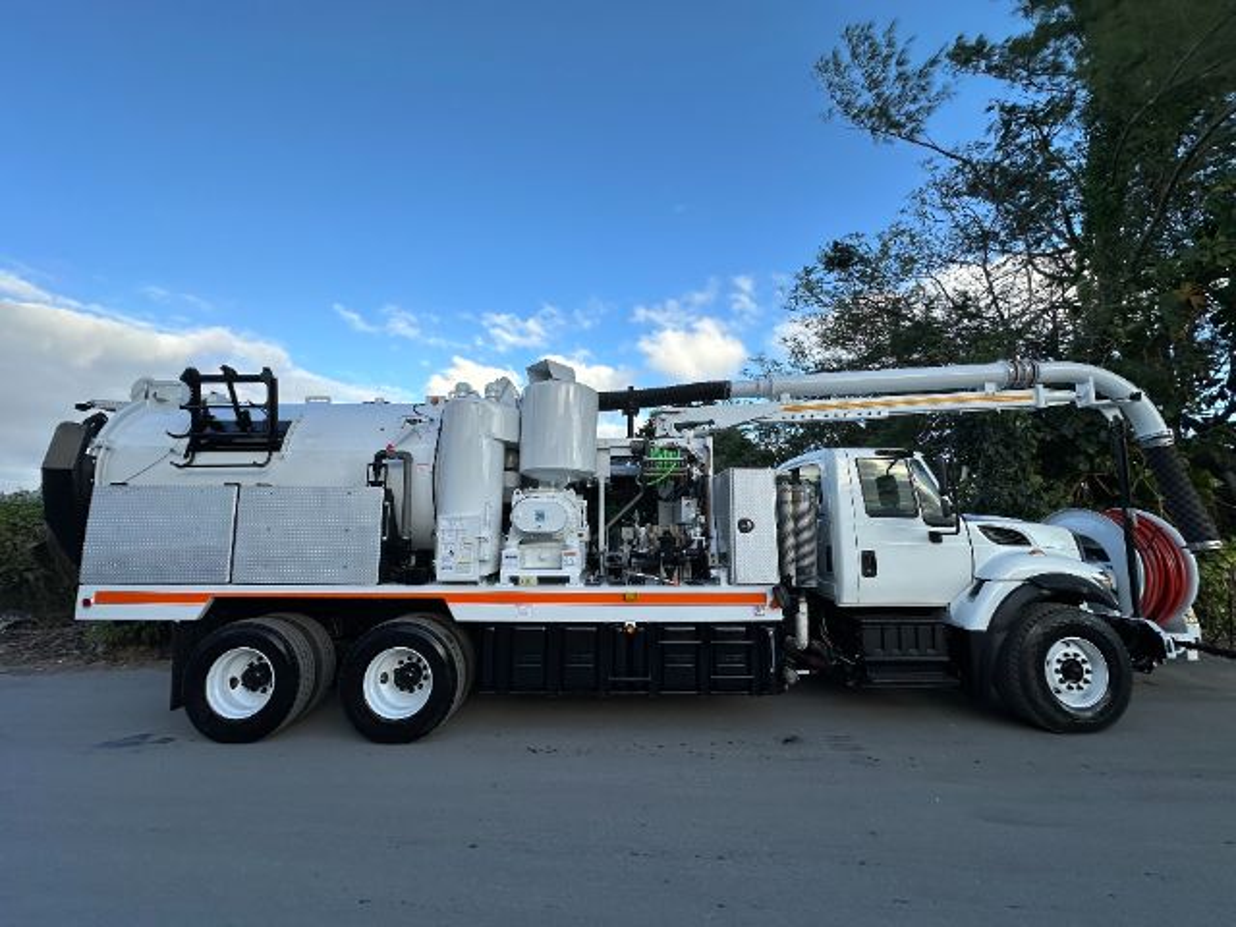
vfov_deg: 85.7
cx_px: 618
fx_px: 500
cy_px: 464
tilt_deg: +10.1
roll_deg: +0.3
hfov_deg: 102.1
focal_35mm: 14
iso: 40
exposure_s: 1/739
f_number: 2.2
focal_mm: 2.22
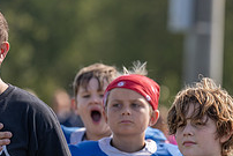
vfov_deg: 2.9
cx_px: 216
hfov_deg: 4.4
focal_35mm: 470
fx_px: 3044
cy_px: 189
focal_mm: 164
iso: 100
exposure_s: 1/500
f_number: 3.5
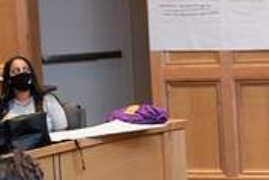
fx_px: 1748
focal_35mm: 234
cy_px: 210
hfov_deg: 8.7
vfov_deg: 5.8
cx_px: 300
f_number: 3.5
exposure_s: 1/160
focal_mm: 70
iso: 1250
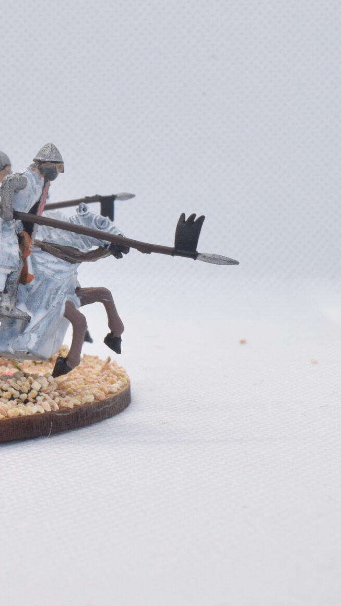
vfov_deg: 22.0
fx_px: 1559
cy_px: 233
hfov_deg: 11.9
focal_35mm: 97
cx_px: -172
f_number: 16
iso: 800
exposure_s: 1/60
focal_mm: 28
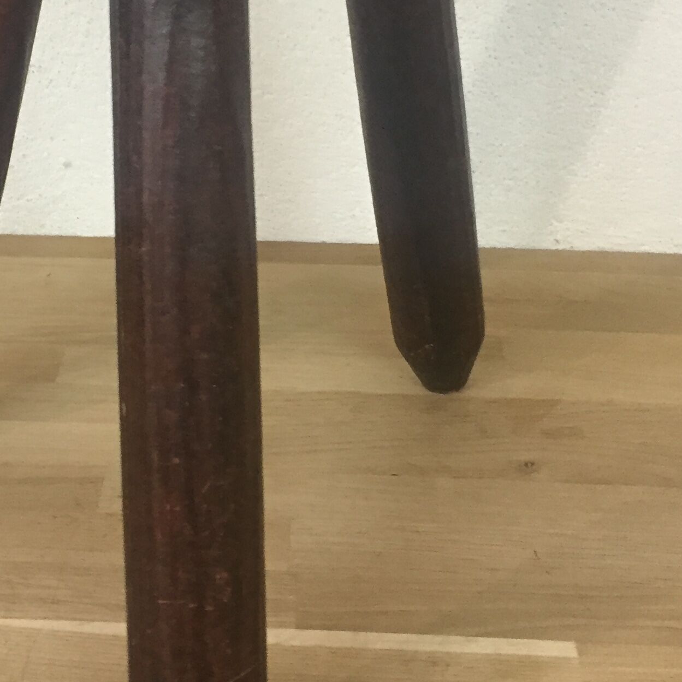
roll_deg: +1.8
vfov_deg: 25.2
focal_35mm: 67
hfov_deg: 25.6
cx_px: 232
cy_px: 121
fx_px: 1493
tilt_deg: -21.9
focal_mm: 4.15
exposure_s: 1/33
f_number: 2.2
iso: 200
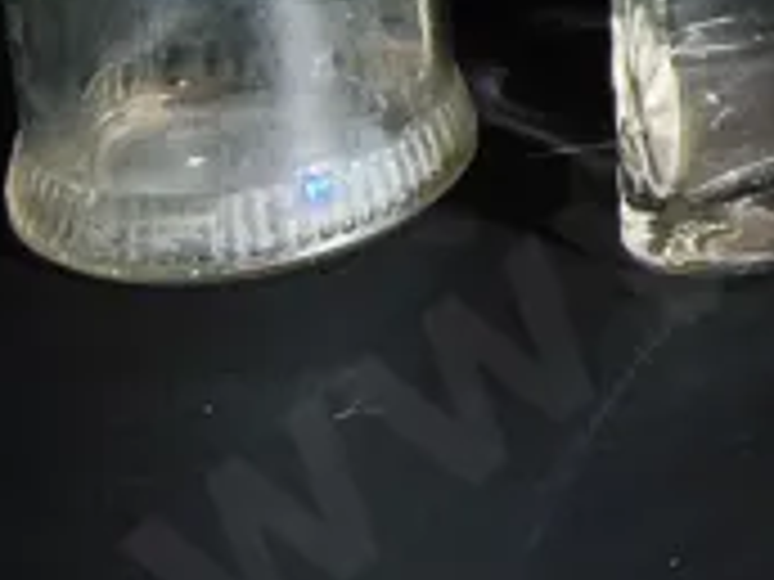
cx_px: 2002
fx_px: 3600
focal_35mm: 161
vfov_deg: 8.5
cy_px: -769
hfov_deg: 10.2
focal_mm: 2.87
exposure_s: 1/1271
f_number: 2
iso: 32
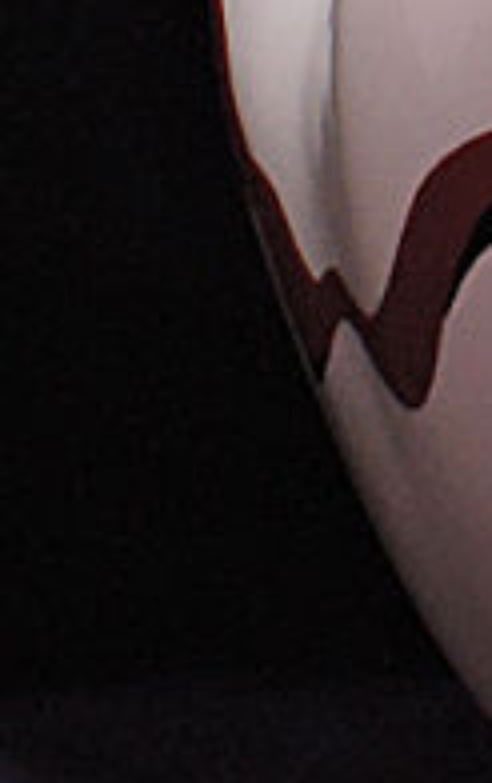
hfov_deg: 2.9
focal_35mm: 454
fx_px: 9712
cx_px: 1040
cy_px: -459
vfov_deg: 4.6
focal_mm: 22.4
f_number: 7.3
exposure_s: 1/25
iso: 800
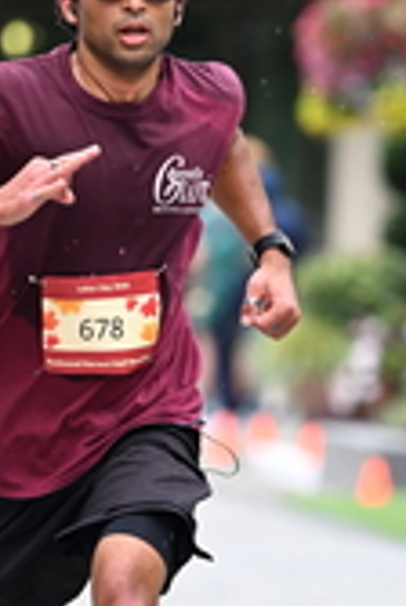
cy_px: 330
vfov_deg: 3.7
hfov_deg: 2.5
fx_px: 9417
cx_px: 227
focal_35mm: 559
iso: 1250
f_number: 2.8
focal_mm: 170
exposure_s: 1/1250
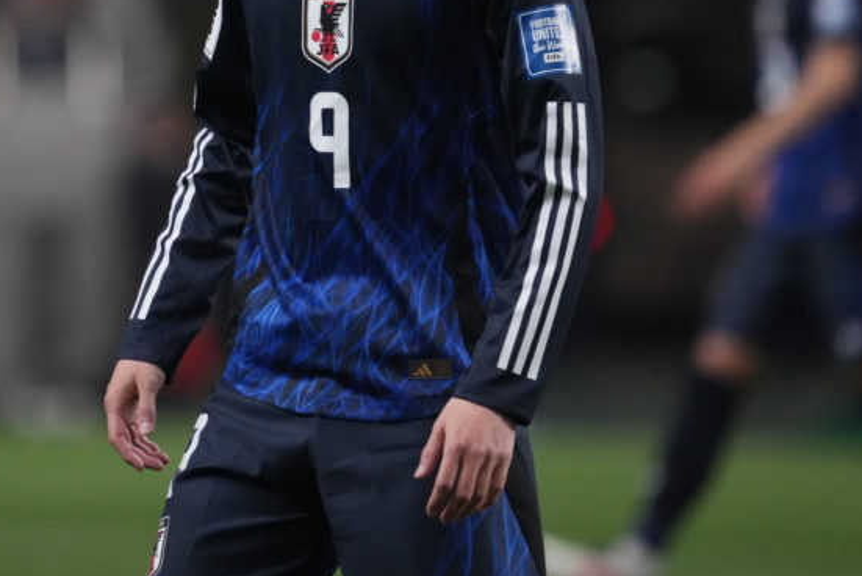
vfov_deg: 1.2
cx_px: 258
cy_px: 63
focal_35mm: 1115
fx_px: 26711
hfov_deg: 1.8
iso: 6400
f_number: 6.3
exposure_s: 1/1000
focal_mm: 600
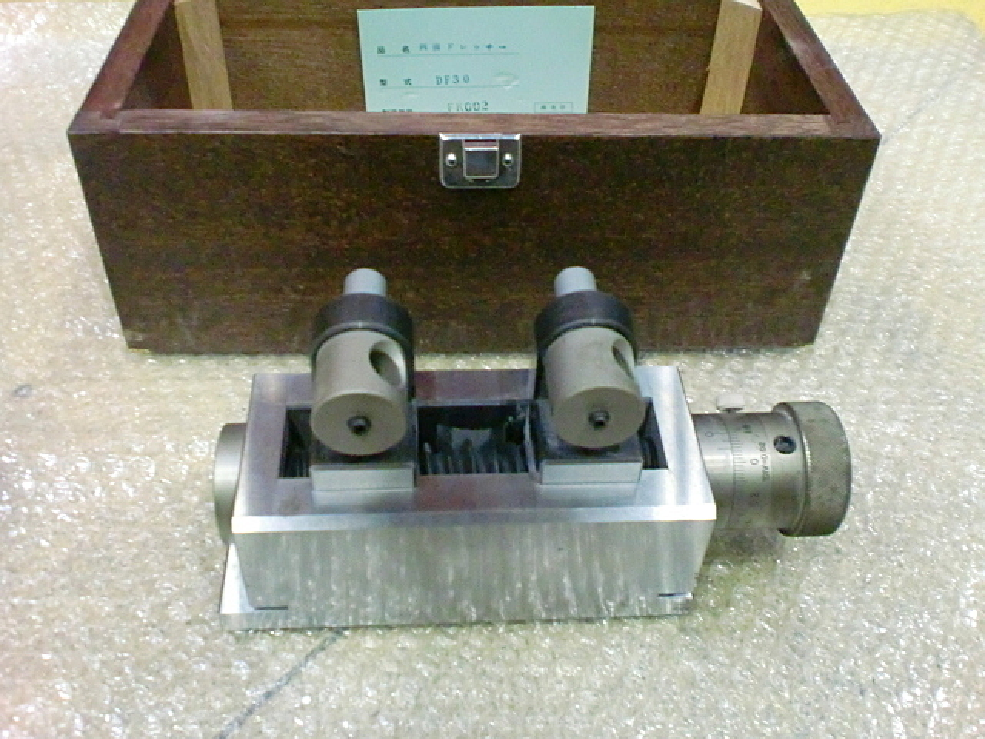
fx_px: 996
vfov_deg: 40.7
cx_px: 492
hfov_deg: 52.6
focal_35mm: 35
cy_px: 370
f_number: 3.1
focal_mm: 6.3
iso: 1250
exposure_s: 1/60
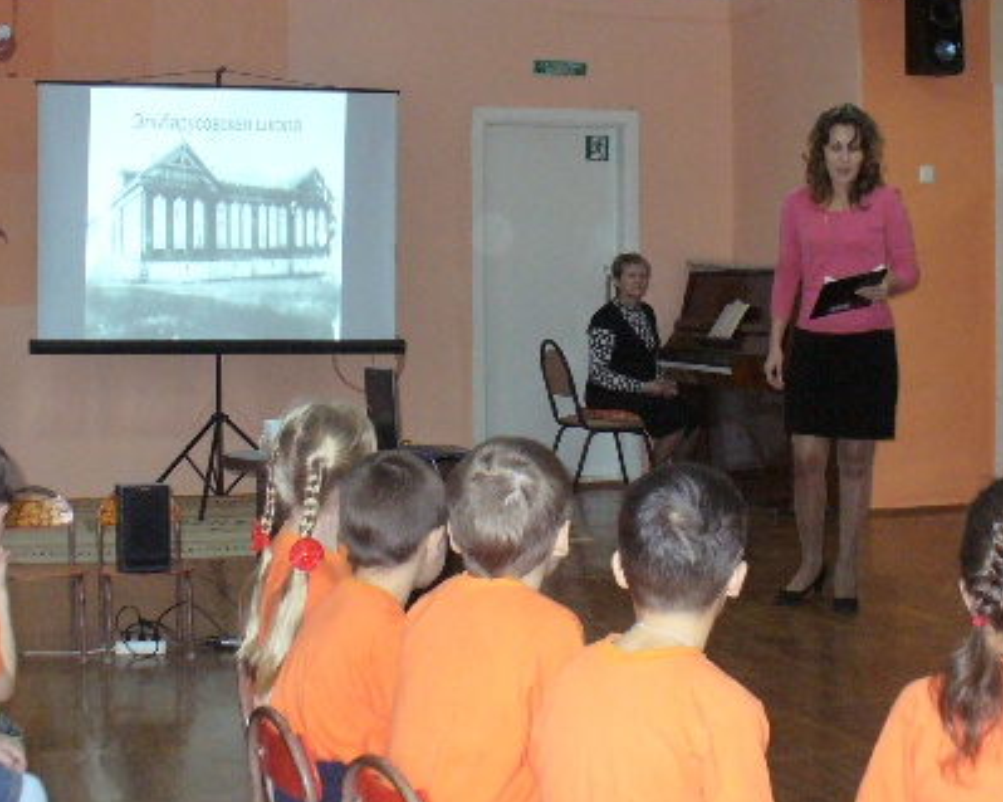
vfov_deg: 26.2
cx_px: 513
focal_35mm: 58
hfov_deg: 32.5
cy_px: 324
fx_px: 1721
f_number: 2.8
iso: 400
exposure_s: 1/60
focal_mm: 6.1
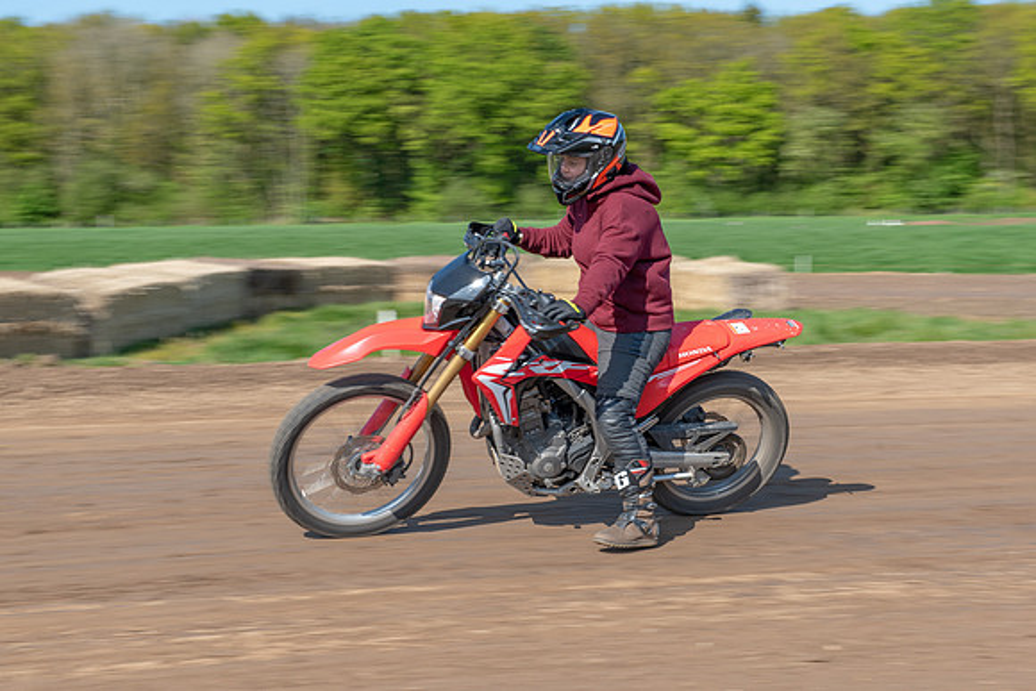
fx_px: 2264
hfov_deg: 25.8
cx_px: 542
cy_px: 388
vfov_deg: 17.4
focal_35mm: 79
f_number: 8
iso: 100
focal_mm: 70
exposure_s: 1/160
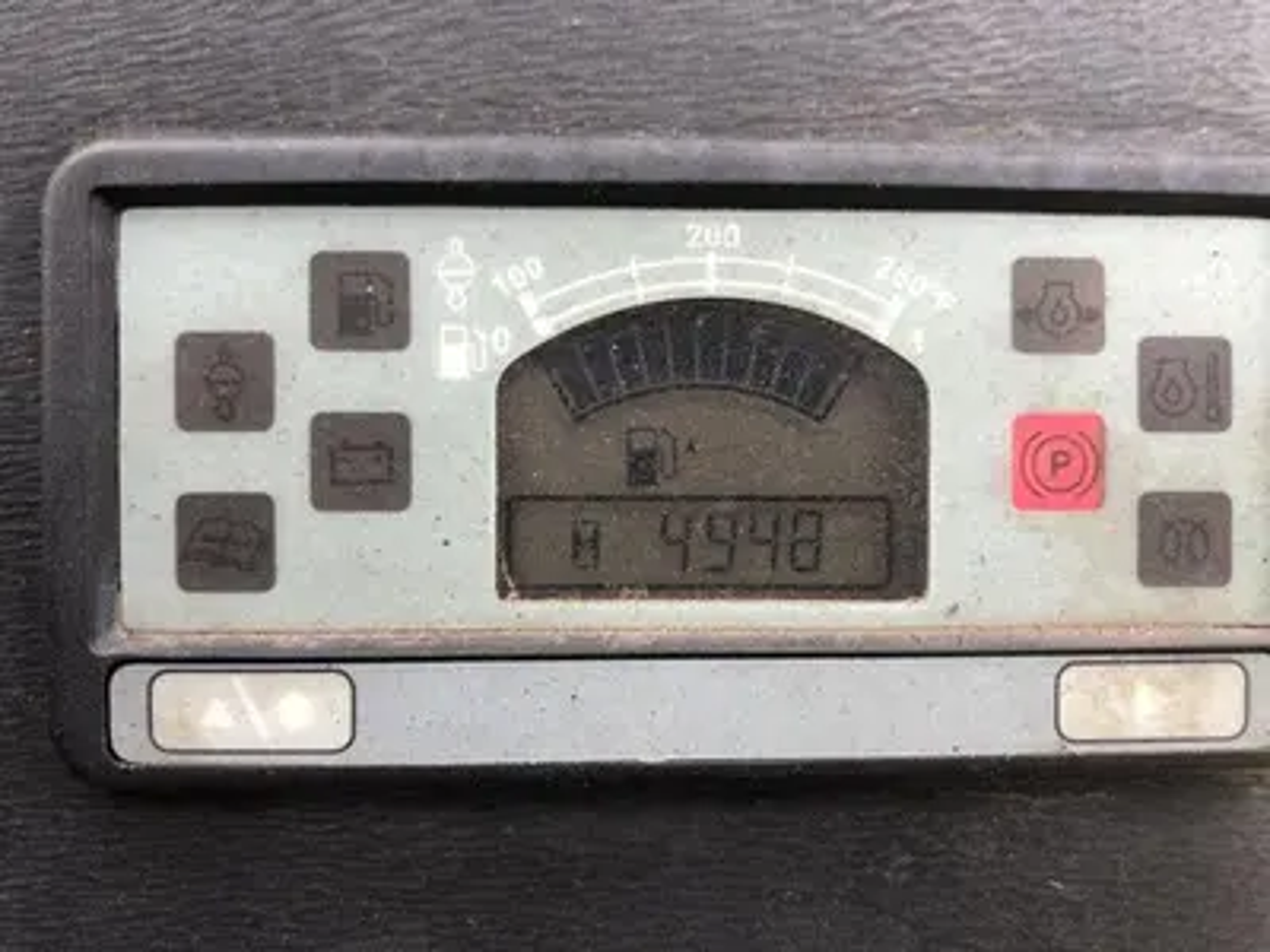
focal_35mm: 28
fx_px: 1027
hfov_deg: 63.4
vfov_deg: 49.7
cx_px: 635
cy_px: 476
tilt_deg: -60.7
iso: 32
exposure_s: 1/100
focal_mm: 4
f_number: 1.8
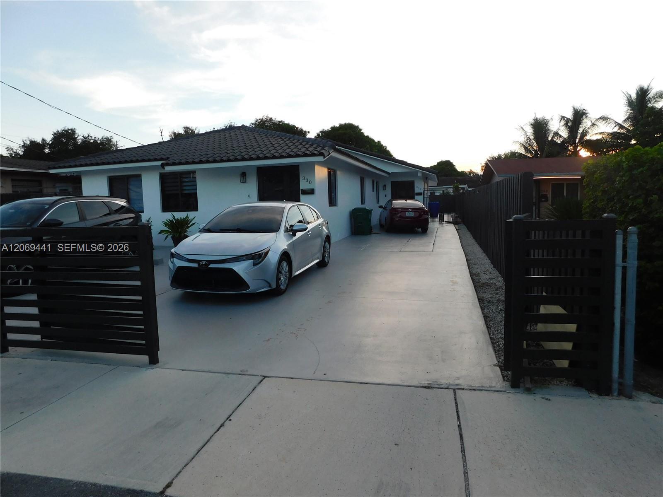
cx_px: 332
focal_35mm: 23
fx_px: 441
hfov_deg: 73.9
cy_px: 248
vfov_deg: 58.9
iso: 125
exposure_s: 1/250
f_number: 3
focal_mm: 4
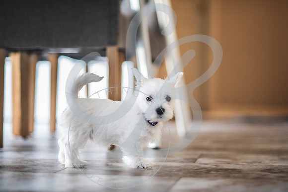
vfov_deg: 16.1
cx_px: 144
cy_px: 96
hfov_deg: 23.9
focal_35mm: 85
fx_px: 680
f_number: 1.8
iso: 1000
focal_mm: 85
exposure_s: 1/125
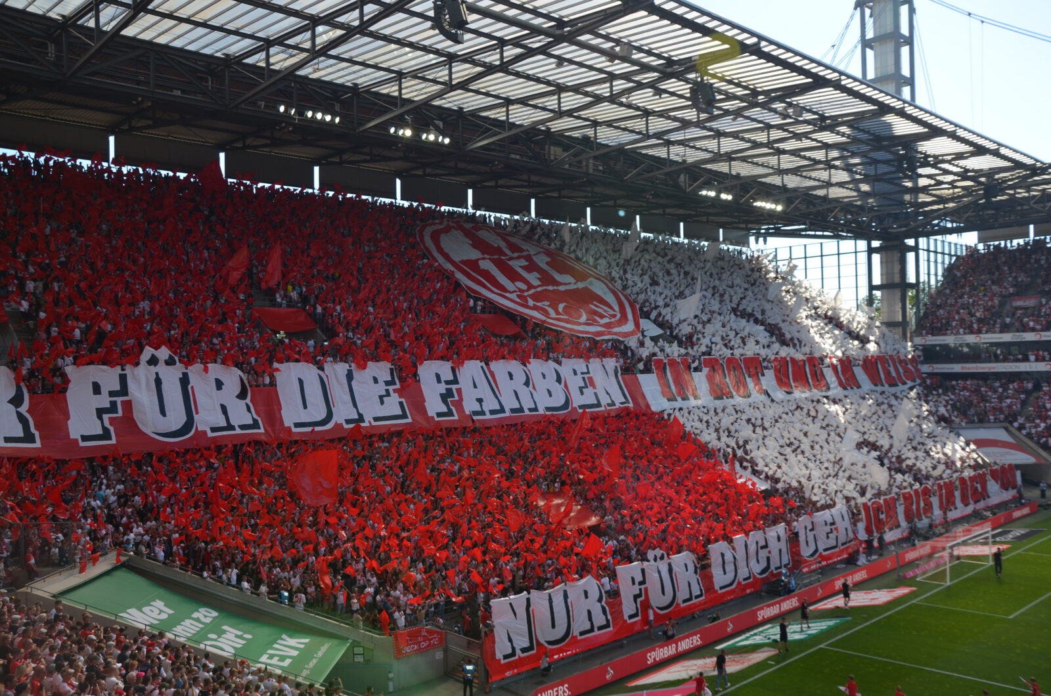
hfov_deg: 59.6
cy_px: 348
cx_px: 526
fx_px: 918
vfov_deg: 41.5
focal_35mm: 32
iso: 100
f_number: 6.3
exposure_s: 1/200
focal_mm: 21
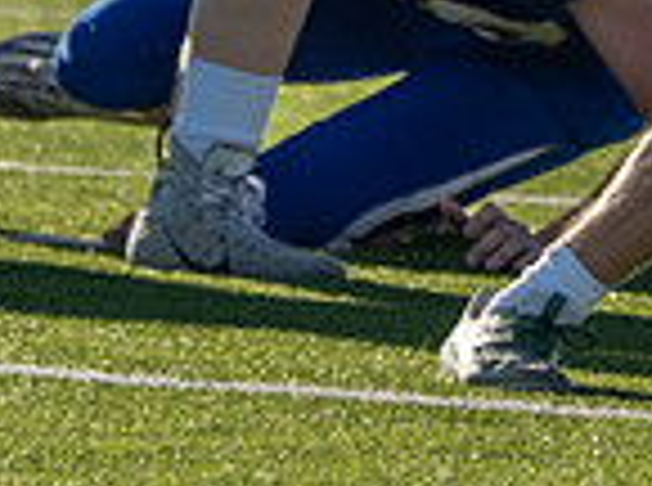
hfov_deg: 1.3
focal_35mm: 1523
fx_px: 28615
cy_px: -315
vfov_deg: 1.0
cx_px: 1085
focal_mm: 285
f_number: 5.6
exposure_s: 1/1250
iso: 500
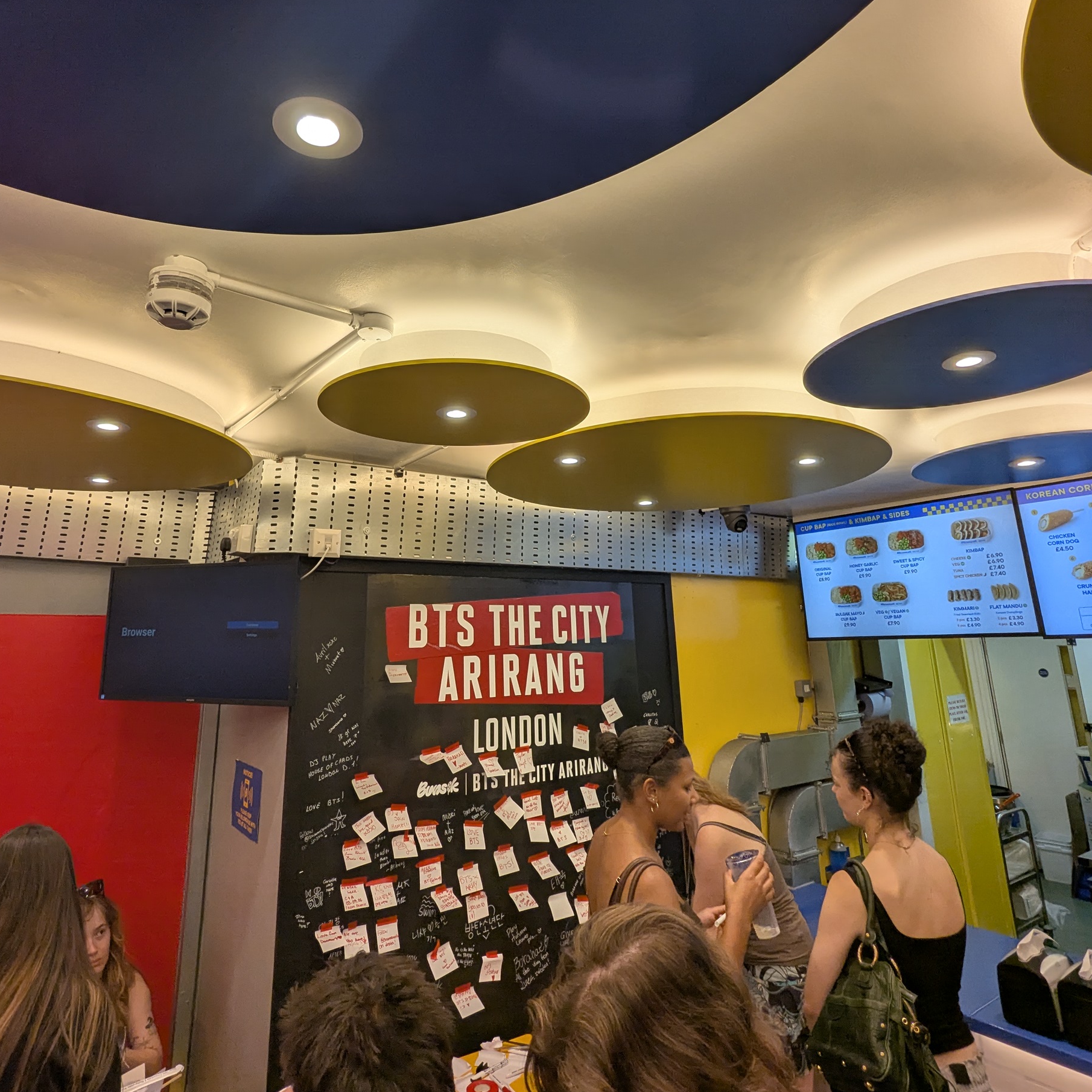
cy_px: 438
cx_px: 513
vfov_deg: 74.0
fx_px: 714
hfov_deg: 74.8
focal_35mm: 20
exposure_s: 1/243
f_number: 2.2
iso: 41
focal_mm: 2.35
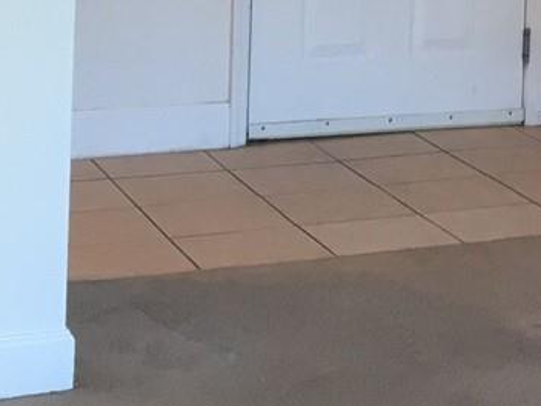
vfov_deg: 10.7
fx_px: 2063
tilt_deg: -1.2
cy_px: -261
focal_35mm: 132
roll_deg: -1.7
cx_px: 563
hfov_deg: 14.7
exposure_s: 1/30
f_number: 2.2
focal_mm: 4.15
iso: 50
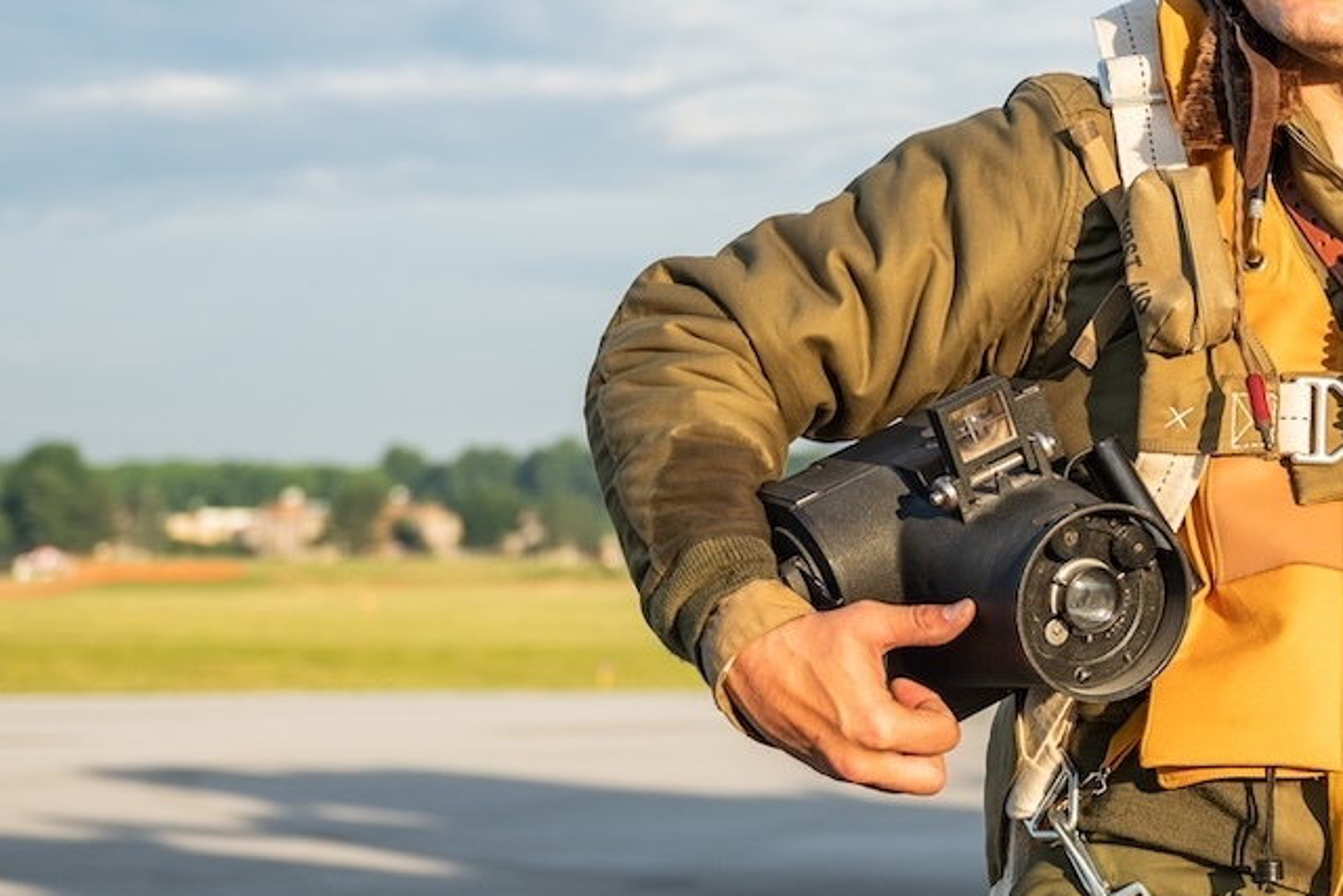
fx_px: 4254
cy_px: 123
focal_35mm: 114
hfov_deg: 17.6
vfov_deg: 12.0
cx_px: 1265
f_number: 2.8
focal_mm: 38
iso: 100
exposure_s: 1/640
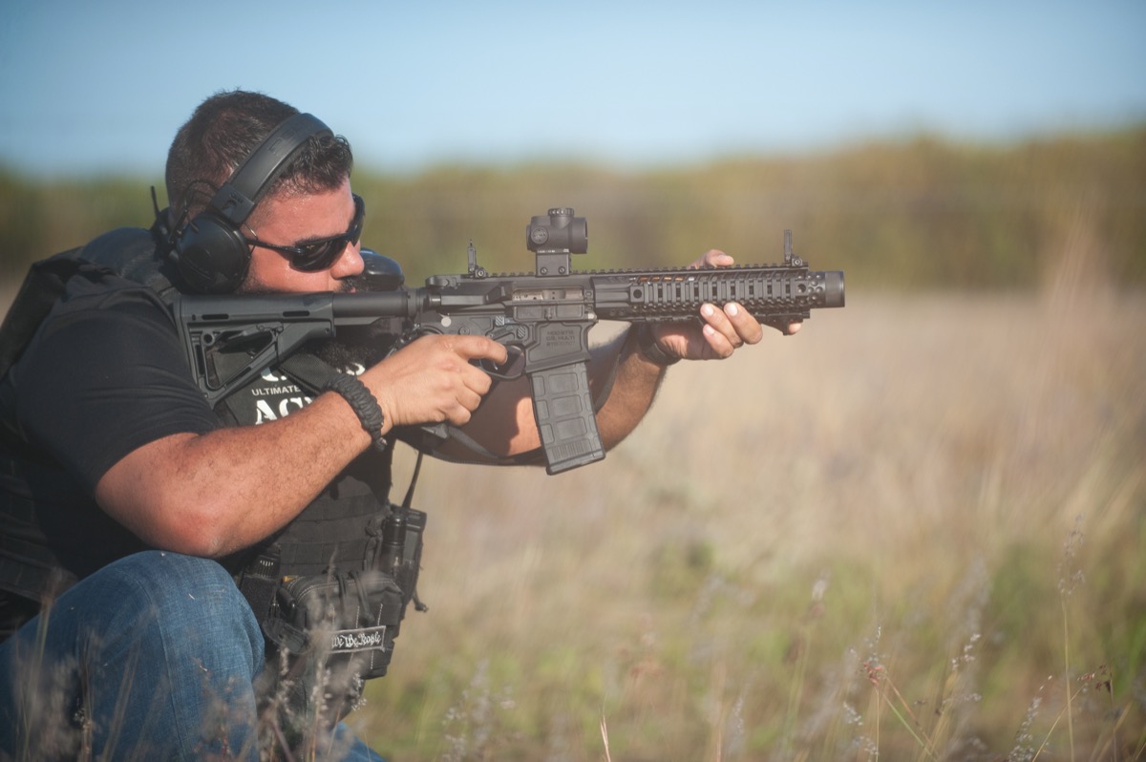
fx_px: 5566
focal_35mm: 175
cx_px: 573
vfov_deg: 7.8
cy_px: 381
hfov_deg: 11.8
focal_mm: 175
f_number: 2.8
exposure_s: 1/5000
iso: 500
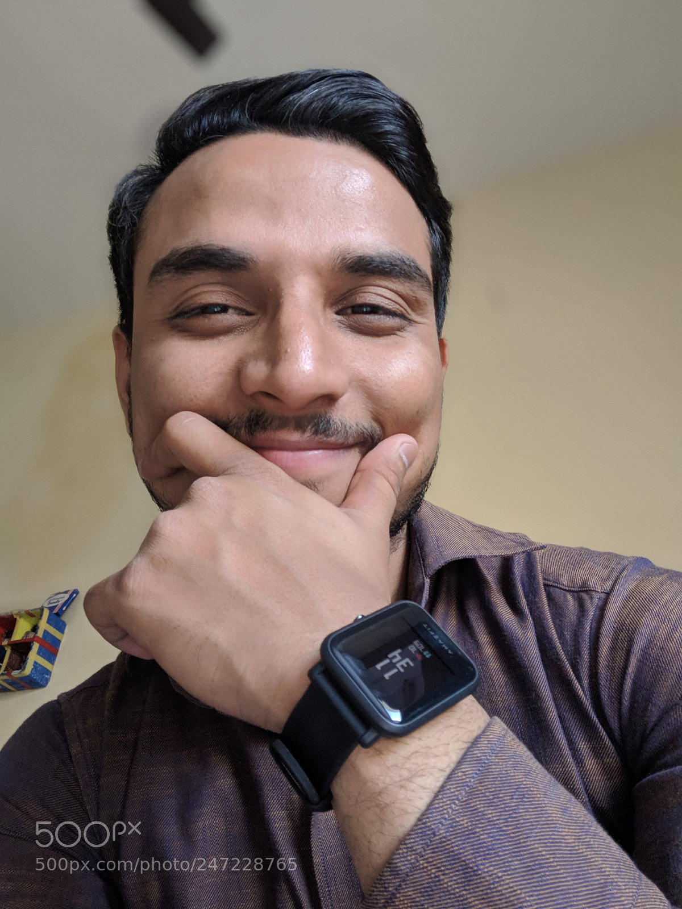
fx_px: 657
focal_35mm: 25
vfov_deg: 69.4
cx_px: 341
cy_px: 454
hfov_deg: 54.9
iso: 368
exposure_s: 1/50
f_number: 2.4
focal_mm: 3.38
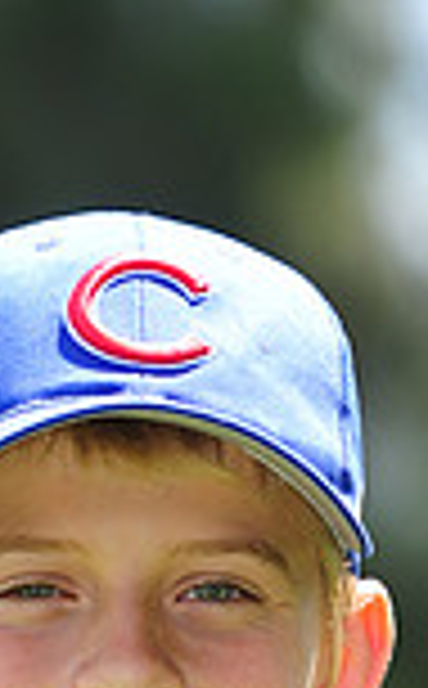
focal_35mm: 774
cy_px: 1124
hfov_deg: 1.7
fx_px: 14514
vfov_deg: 2.7
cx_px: 144
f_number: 5.6
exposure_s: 1/250
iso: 200
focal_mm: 200
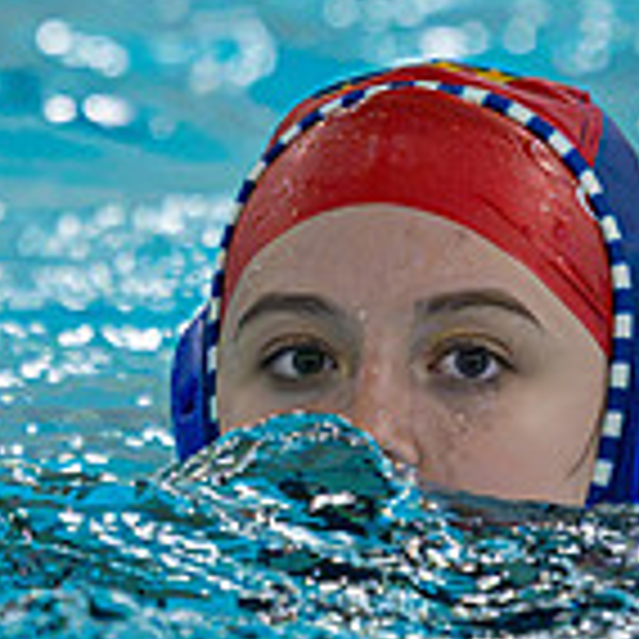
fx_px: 35964
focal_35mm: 1722
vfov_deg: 1.0
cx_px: 348
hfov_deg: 1.0
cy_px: 154
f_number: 4
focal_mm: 280
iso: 12800
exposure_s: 1/1000
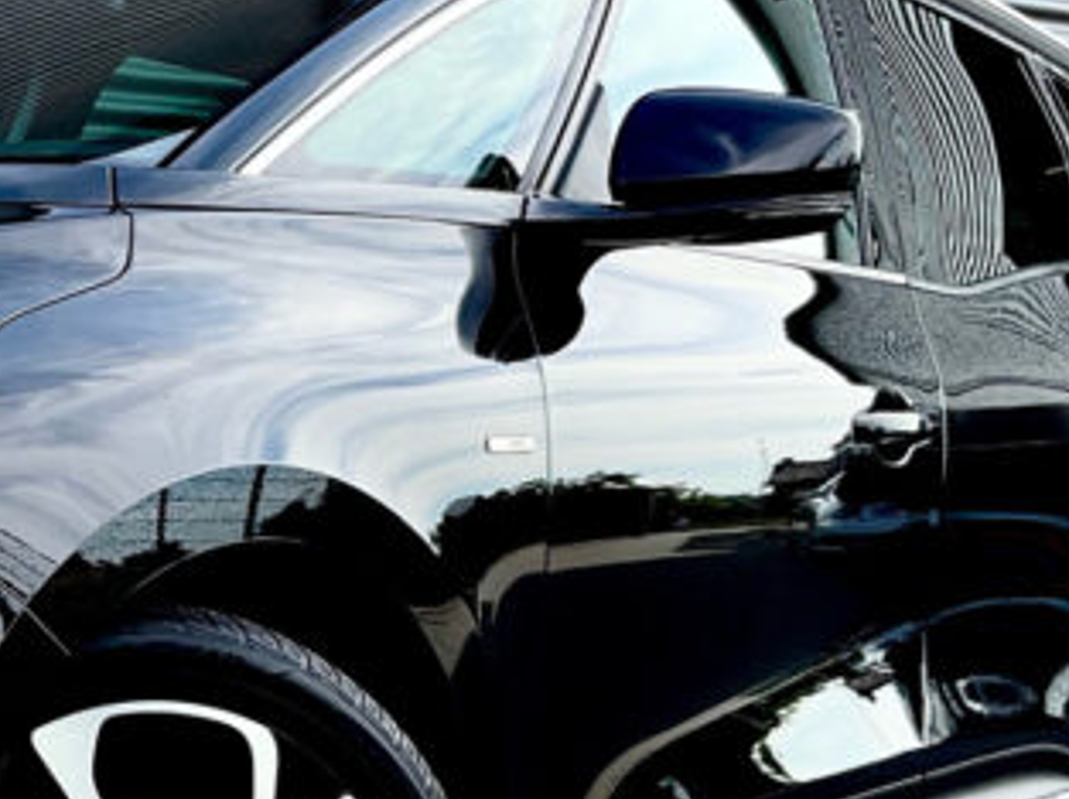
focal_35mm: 95
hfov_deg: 19.6
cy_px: 550
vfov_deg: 15.5
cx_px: -164
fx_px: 2930
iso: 16
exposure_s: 1/287
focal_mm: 3
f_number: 1.8
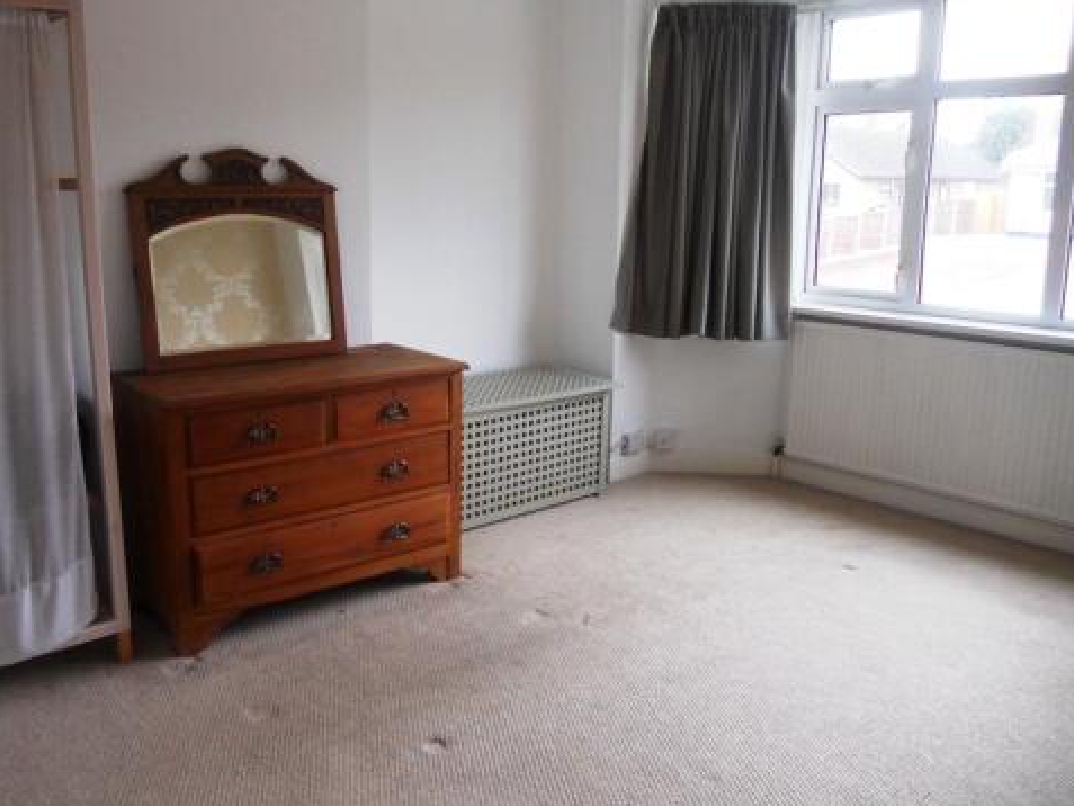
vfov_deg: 42.9
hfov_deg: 55.0
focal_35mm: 33
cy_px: 364
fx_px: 1024
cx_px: 436
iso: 160
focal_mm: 4.9
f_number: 3.2
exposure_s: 1/30
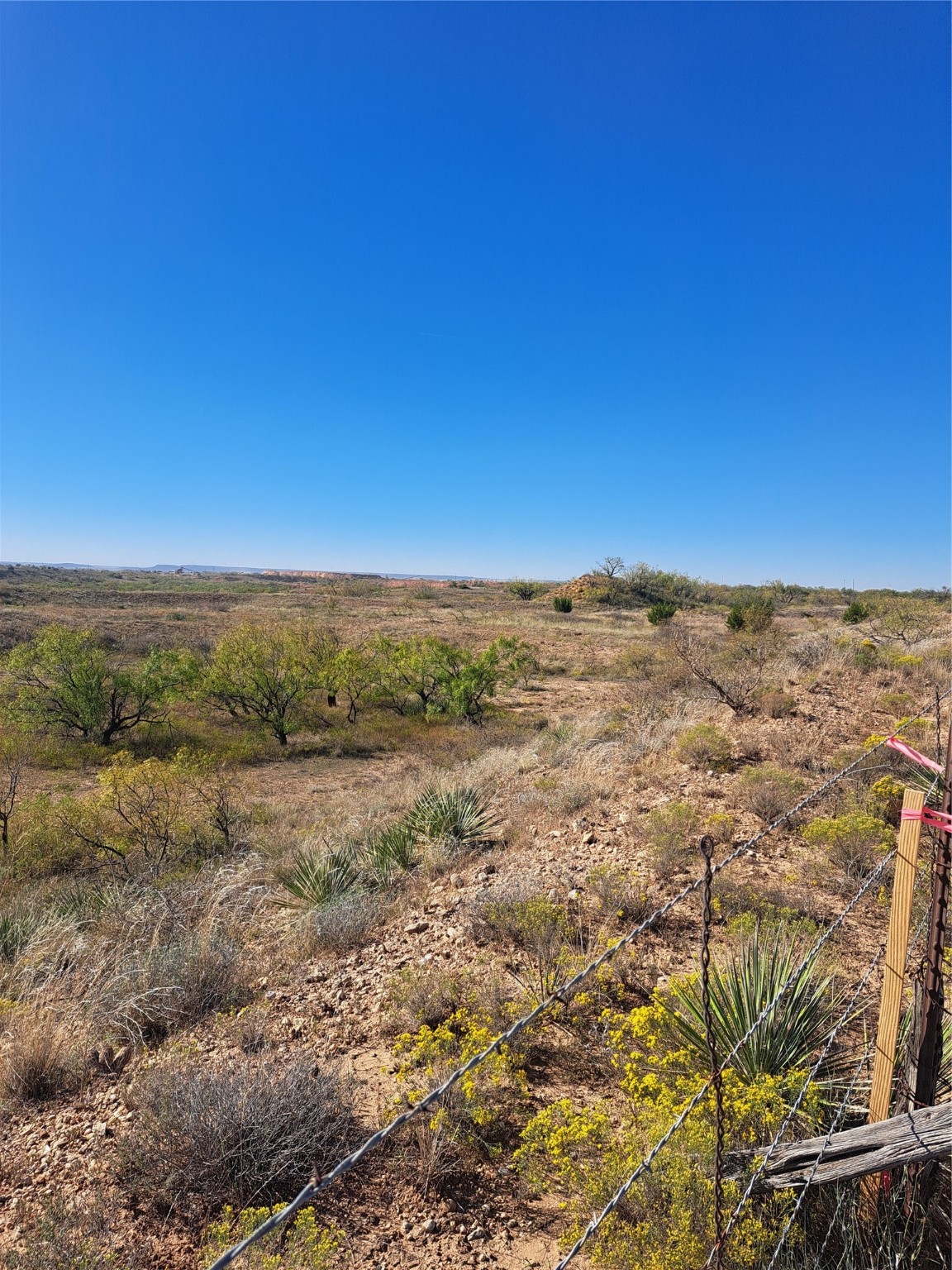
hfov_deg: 56.8
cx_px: 476
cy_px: 635
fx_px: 880
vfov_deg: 71.6
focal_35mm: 24
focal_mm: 5.23
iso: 50
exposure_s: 1/1536
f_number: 1.8
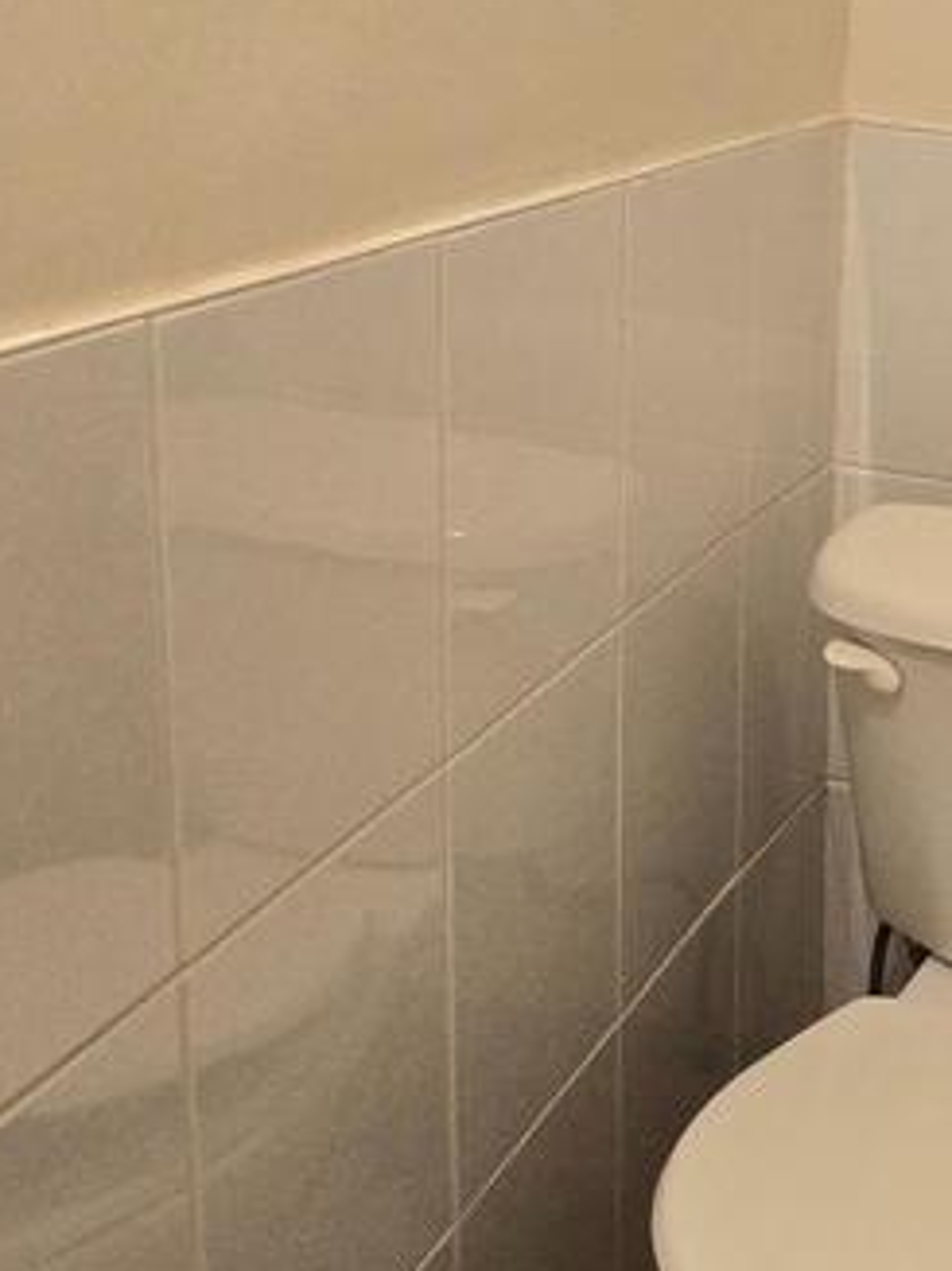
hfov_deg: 28.8
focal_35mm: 43
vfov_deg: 42.1
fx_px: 1578
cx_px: 1158
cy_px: 272
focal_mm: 2.2
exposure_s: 1/60
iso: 400
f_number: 2.2
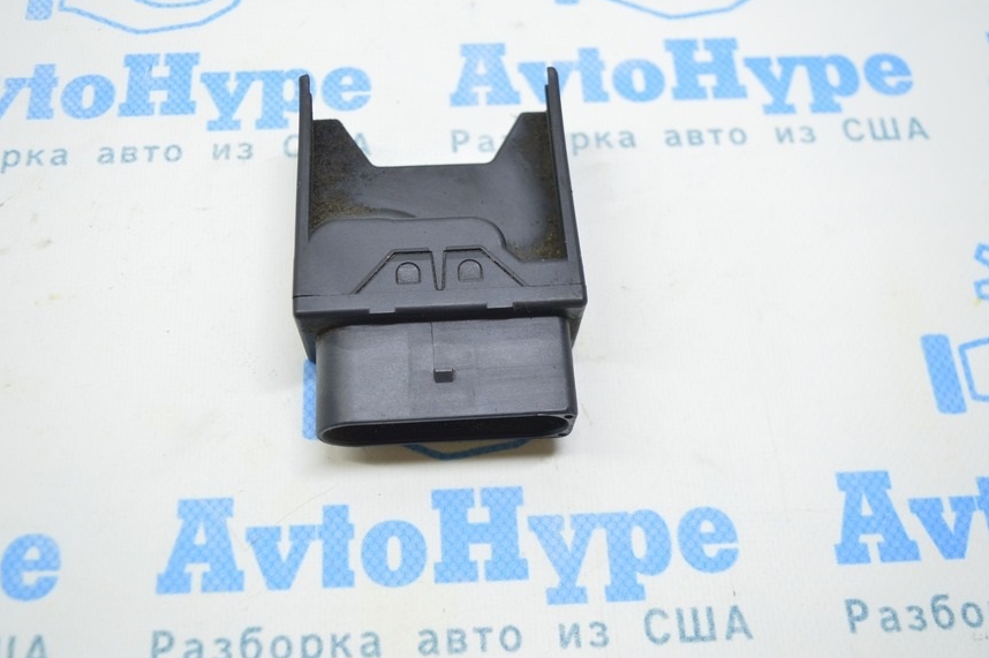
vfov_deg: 35.3
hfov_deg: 51.1
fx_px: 1032
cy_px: 286
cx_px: 432
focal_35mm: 38
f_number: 3.8
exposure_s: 1/40
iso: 400
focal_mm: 21
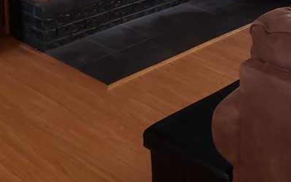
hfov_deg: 28.7
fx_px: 563
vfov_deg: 17.5
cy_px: -34
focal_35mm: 71
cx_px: 205
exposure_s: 1/20
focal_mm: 4.3
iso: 250
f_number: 1.5
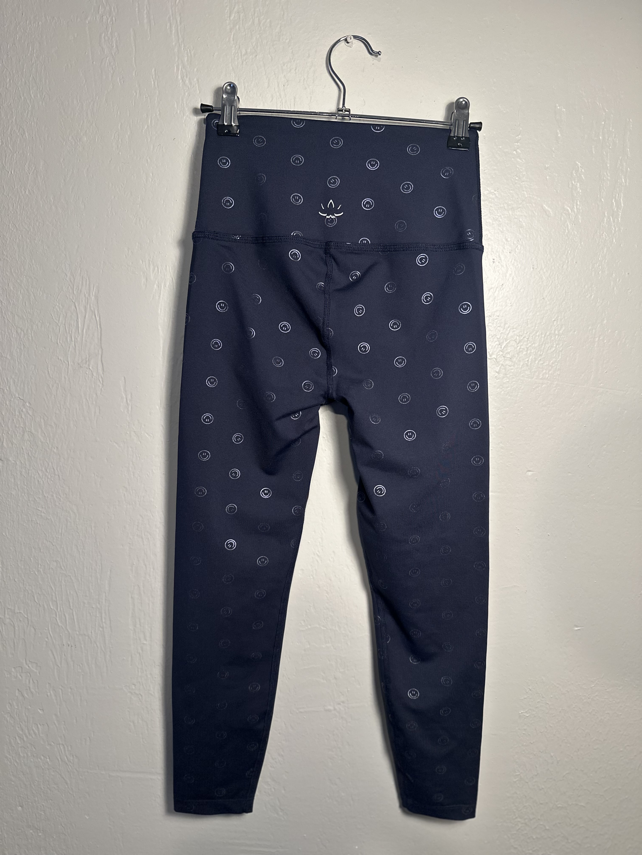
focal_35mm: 24
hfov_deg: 56.8
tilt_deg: -8.2
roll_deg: -2.1
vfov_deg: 71.6
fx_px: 593
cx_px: 321
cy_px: 428
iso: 250
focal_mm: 6.86
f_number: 1.78
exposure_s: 1/60
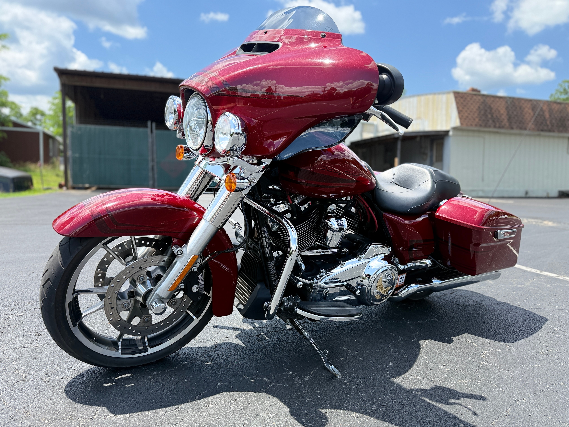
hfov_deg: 71.6
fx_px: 394
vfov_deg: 56.8
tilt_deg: -1.7
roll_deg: +0.5
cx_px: 284
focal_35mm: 24
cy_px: 214
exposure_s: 1/2110
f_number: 1.78
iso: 100
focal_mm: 6.76
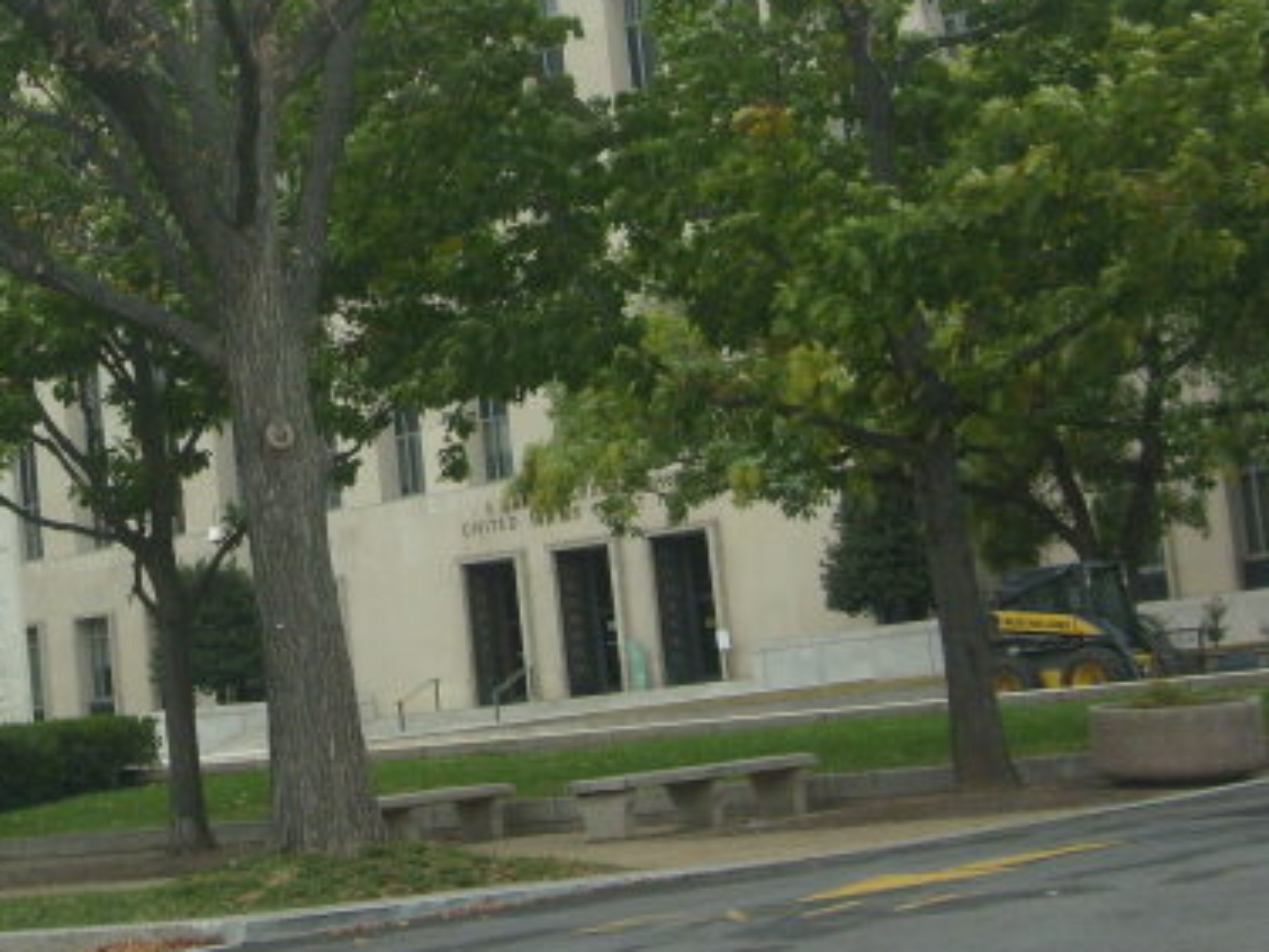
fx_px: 3446
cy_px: 189
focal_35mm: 94
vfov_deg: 15.6
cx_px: 206
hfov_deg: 20.6
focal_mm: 8.7
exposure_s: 1/250
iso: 80
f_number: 3.3
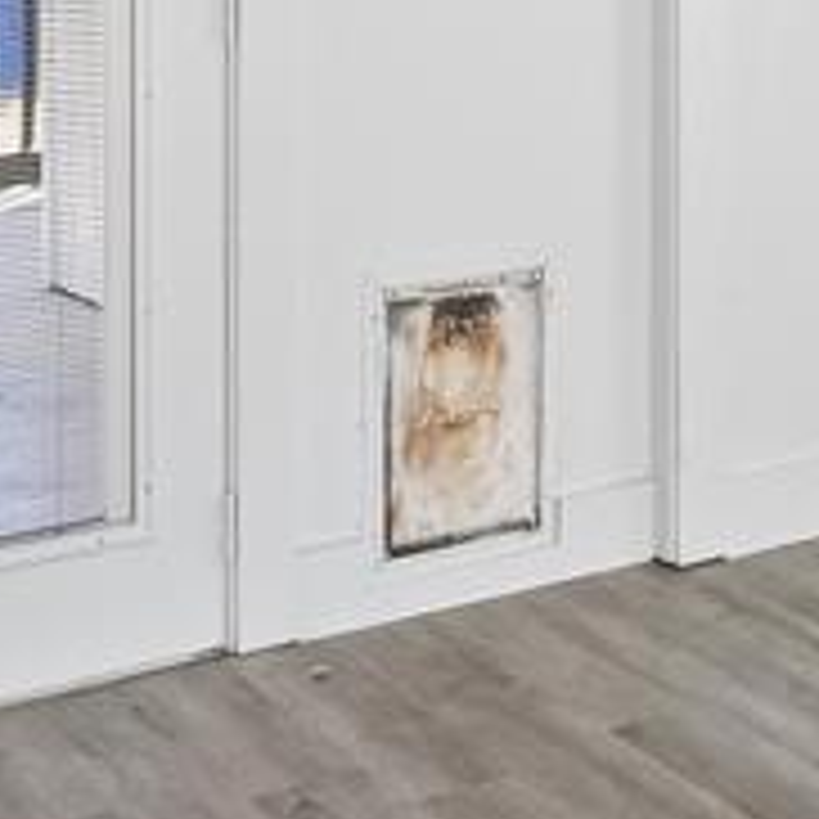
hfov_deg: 17.7
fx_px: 2302
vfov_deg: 18.4
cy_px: -313
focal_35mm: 86
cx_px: 1292
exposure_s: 1/4000
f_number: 7.1
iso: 1000
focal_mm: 18
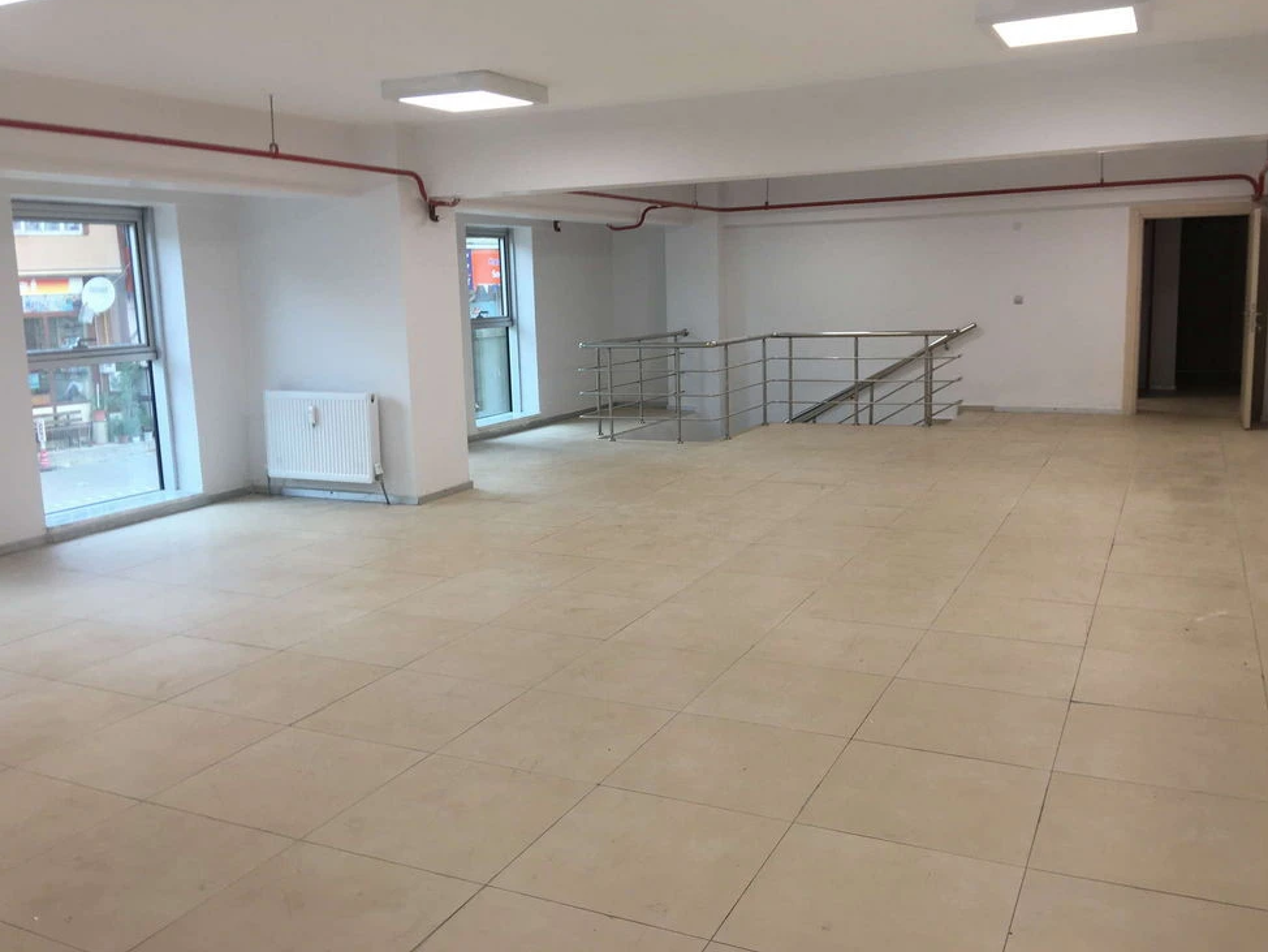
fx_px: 1099
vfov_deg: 46.8
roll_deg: +0.7
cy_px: 465
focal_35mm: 30
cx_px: 646
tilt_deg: -5.4
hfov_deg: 59.9
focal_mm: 4.15
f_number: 2.2
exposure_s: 1/50
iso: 25
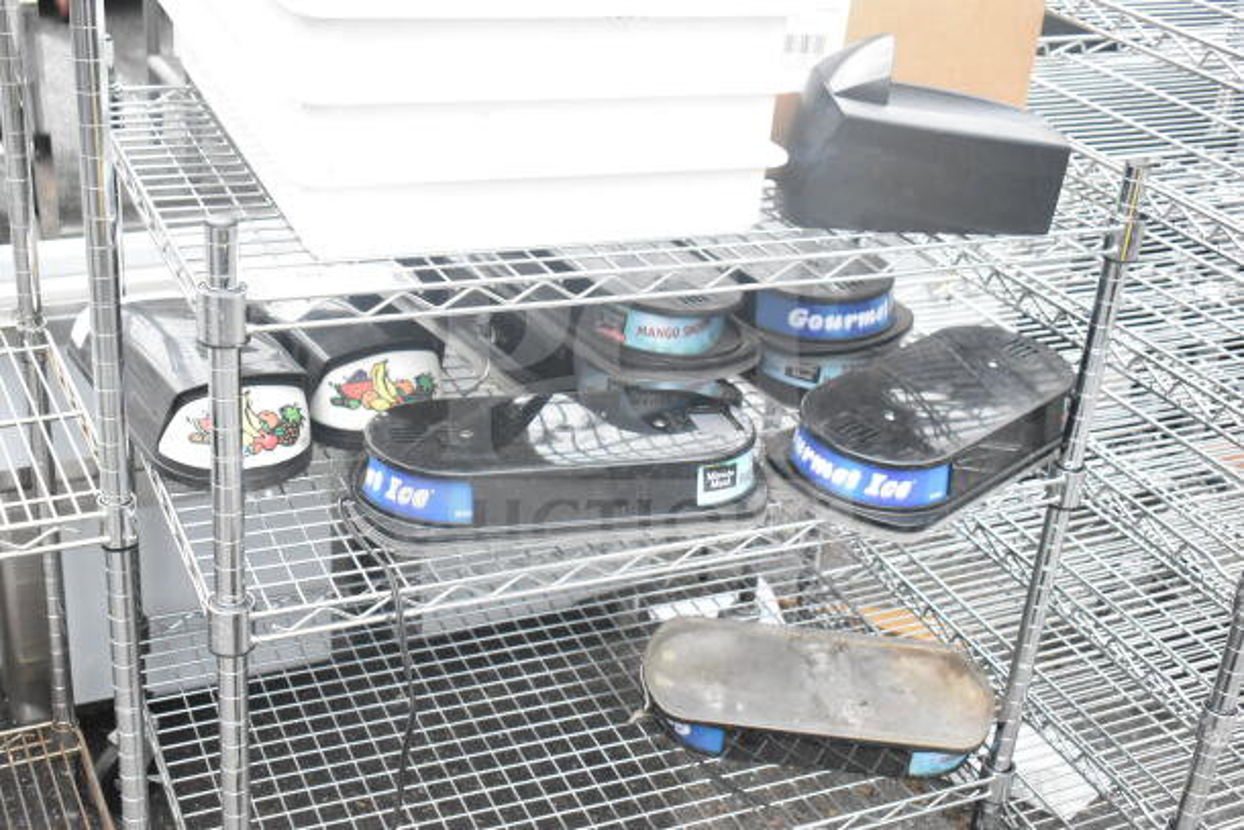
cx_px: 622
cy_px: 415
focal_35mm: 46
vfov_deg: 29.0
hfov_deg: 42.3
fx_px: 1607
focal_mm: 31
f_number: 4.2
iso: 6400
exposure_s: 1/4000
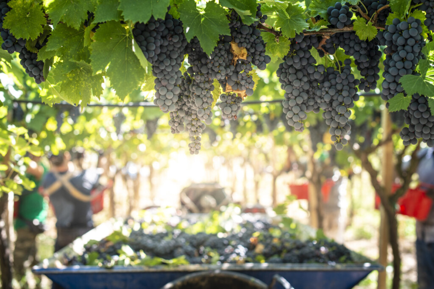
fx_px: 603
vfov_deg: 27.0
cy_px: 144
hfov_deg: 39.6
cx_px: 217
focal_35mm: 50
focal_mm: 50
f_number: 2.8
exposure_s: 1/160
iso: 180
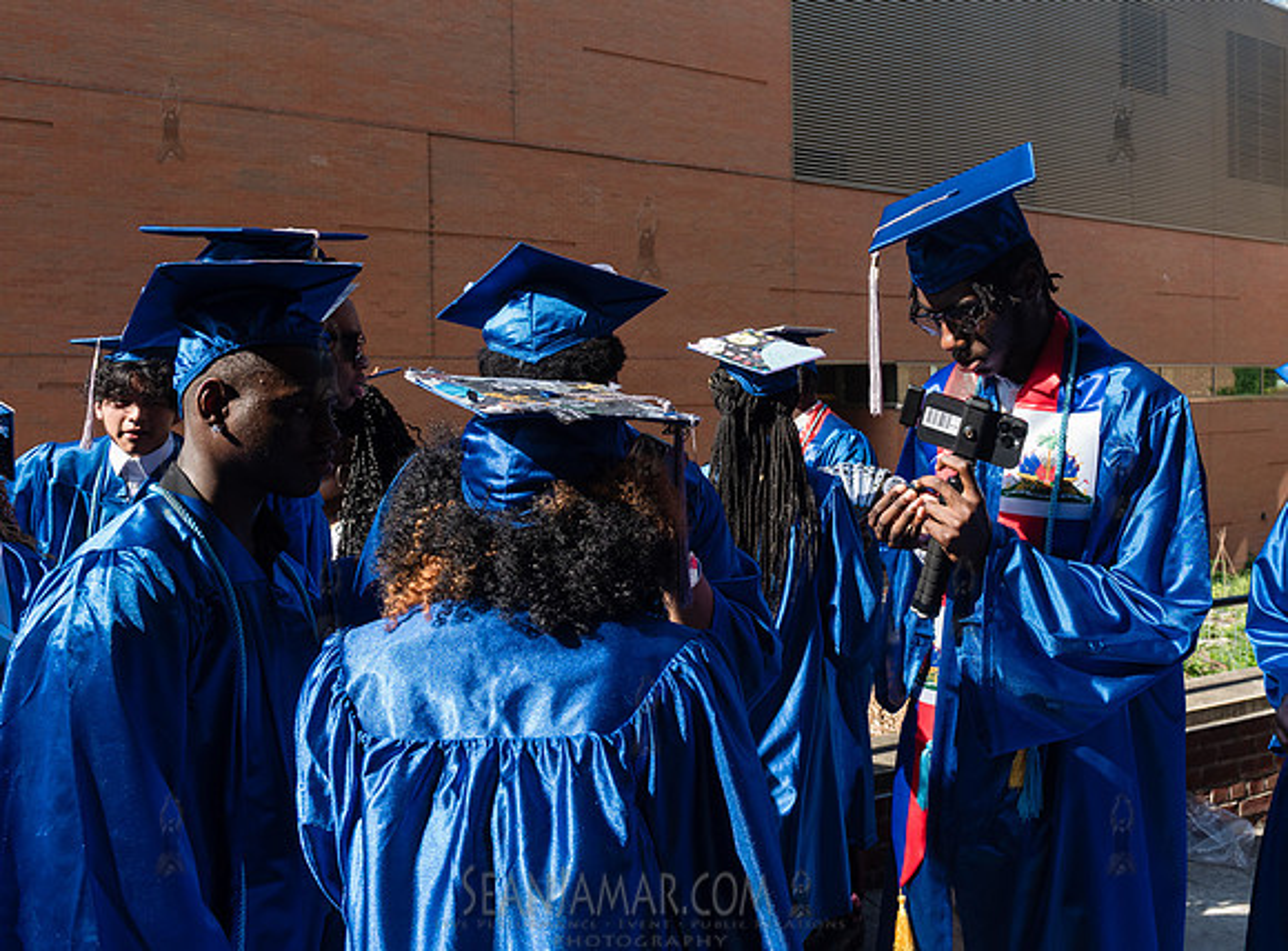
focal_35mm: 33
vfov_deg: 42.5
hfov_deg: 55.1
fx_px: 1218
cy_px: 409
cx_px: 811
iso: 400
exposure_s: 1/500
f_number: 6.3
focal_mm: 27
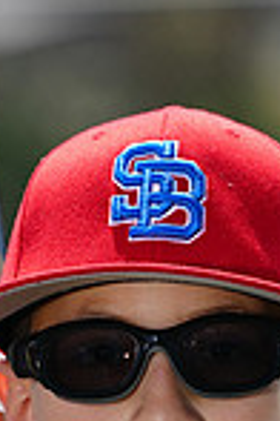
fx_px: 9099
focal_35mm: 780
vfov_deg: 2.6
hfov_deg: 1.8
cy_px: 564
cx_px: 144
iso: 50
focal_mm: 198
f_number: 5
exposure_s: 1/250
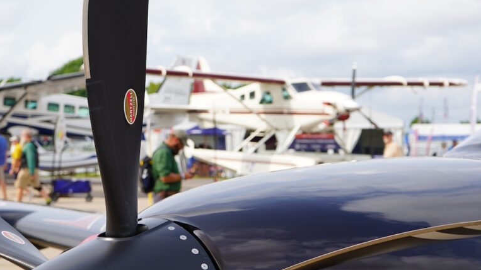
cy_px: 145
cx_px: 251
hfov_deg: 23.9
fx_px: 1135
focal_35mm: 89
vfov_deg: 13.6
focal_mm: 54
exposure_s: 1/500
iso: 100
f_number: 5.6
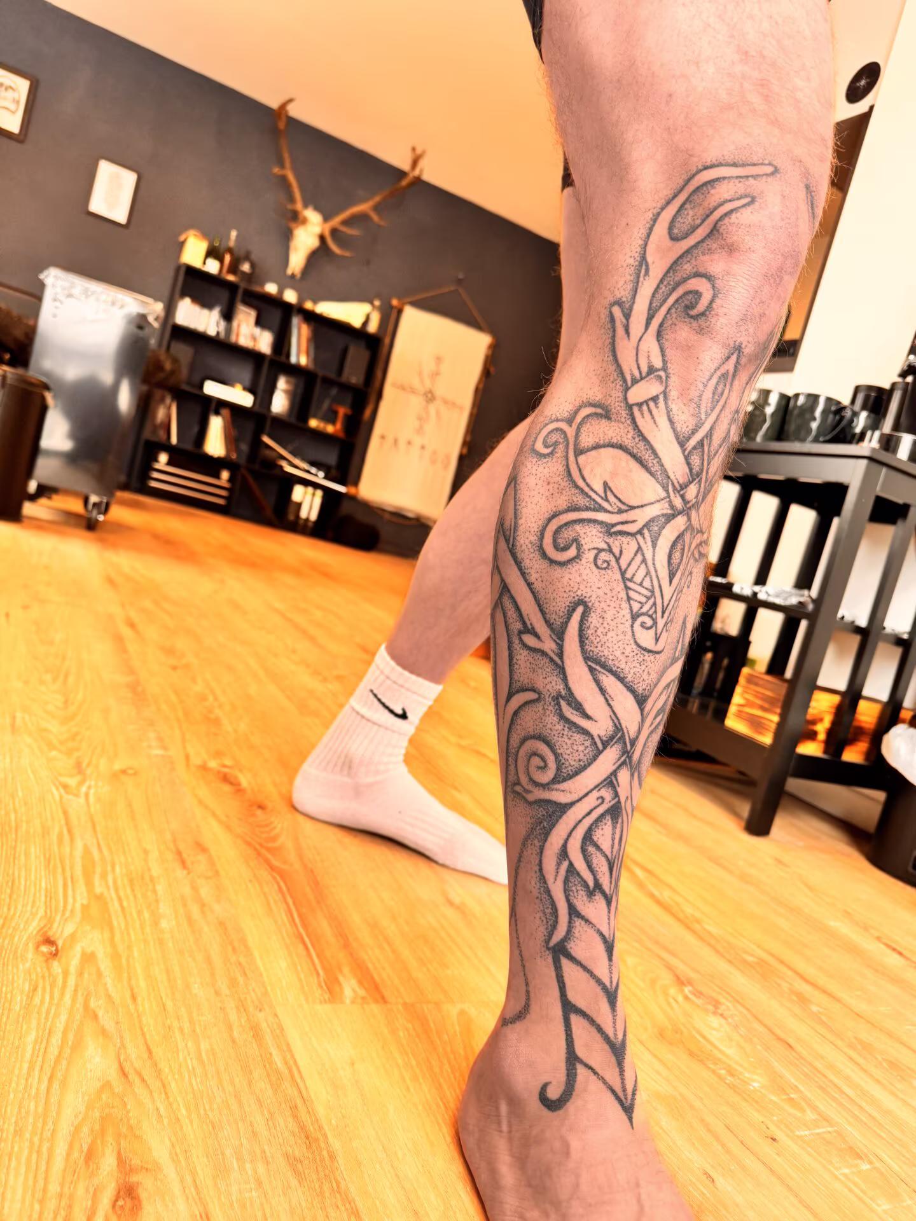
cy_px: 610
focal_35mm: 24
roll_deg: -15.3
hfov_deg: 56.8
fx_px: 847
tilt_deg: -2.4
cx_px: 458
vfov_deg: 71.6
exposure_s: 1/121
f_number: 1.78
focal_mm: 6.76
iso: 160
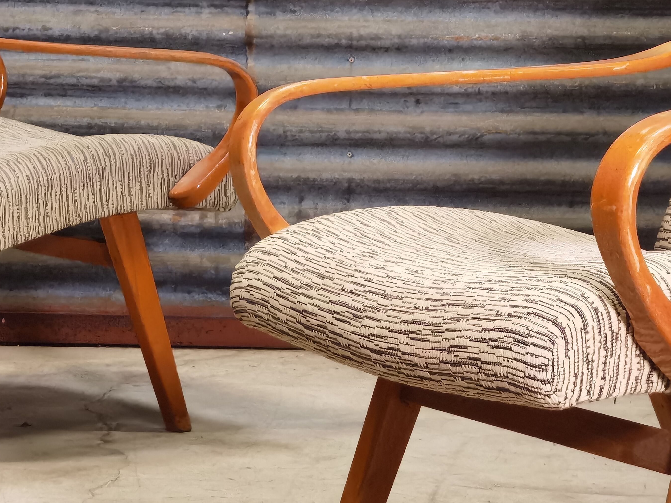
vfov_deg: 11.2
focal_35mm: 133
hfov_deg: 14.8
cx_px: 306
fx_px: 2578
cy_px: 248
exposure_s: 1/33.3
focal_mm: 6.71
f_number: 1.9
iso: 500
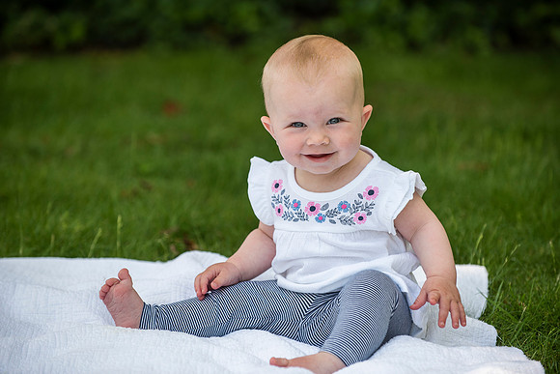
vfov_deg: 8.6
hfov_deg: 12.8
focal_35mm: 160
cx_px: 280
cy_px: 187
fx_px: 2489
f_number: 4
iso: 160
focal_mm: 160
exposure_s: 1/320
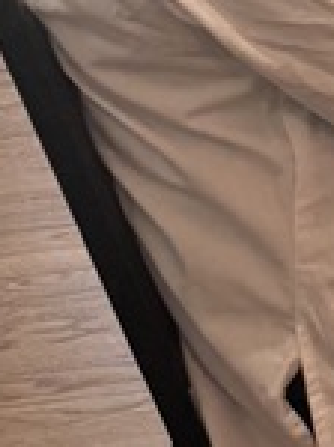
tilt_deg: -16.4
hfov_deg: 7.5
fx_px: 2116
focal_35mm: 164
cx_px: 1142
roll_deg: -3.1
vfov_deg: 11.5
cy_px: -262
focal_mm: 6.76
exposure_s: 1/120
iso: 200
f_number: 1.78
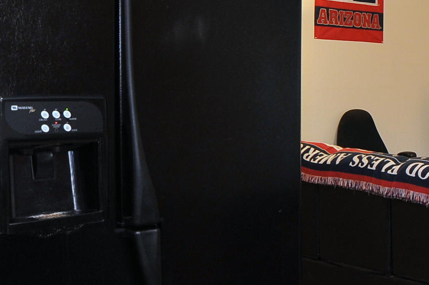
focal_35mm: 64
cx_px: 647
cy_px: 109
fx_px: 762
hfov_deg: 24.4
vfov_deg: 21.2
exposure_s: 1/30
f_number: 6.3
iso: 1000
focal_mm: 18
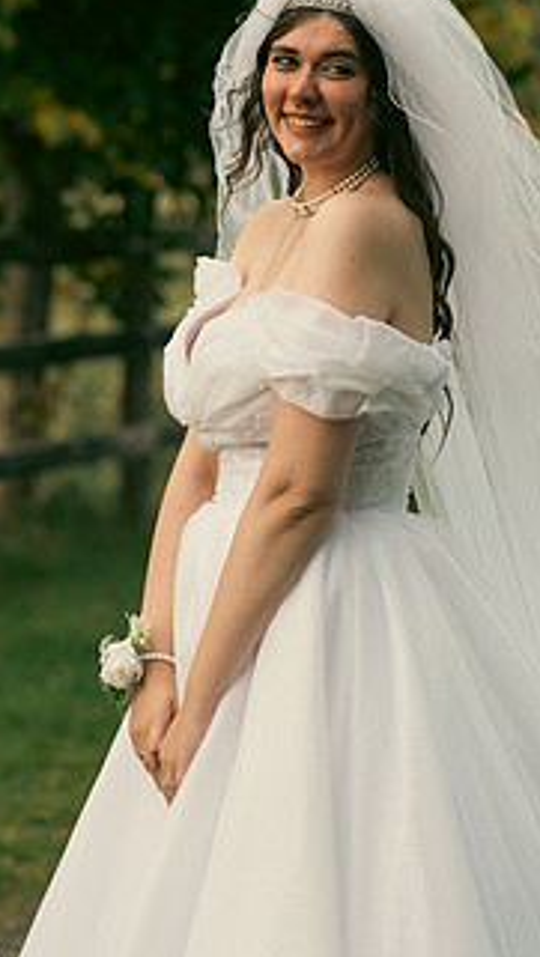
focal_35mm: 176
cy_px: 441
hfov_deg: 6.9
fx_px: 4472
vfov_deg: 12.2
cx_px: 325
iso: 320
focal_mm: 120
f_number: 3.5
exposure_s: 1/200
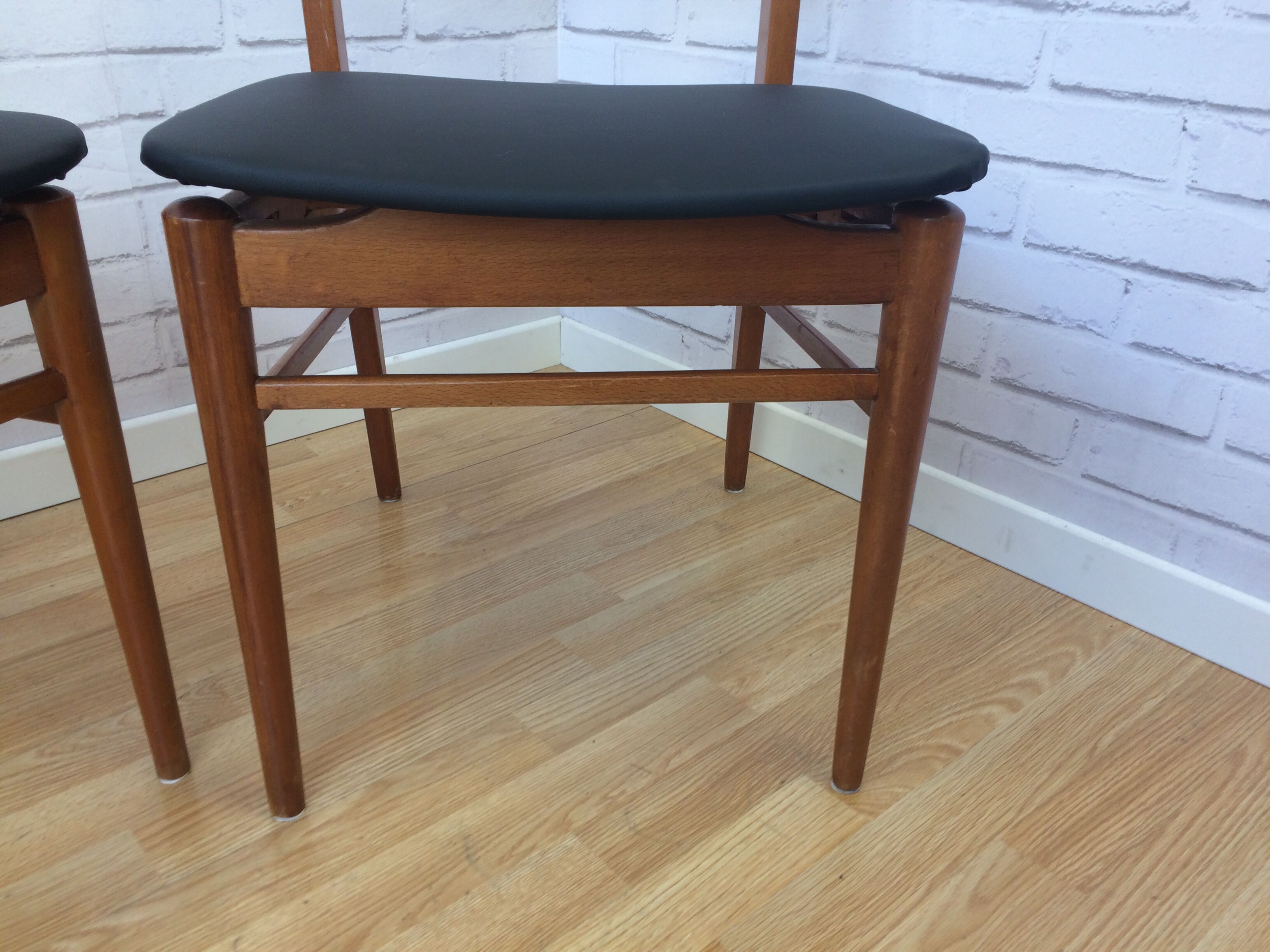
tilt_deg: -27.8
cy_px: 476
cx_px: 635
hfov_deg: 61.7
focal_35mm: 29
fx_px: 1064
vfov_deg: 48.2
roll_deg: +0.9
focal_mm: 4.15
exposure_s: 1/50
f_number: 2.2
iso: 50
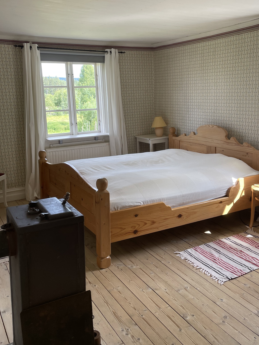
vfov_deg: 53.7
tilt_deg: -9.8
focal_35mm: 34
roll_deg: +0.9
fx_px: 339
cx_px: 145
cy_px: 144
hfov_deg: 41.7
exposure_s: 1/164
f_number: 1.6
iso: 32
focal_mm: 4.2
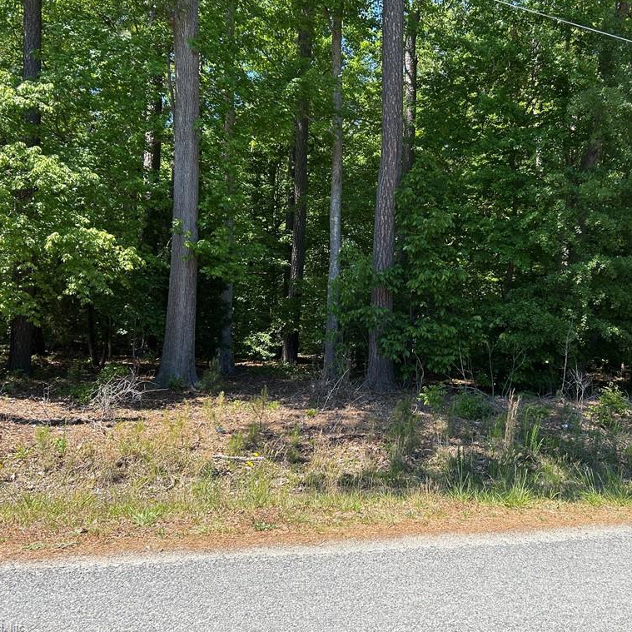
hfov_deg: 51.9
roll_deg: -3.1
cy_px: 315
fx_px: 640
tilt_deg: +1.5
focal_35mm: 31
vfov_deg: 52.5
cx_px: 402
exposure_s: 1/2123
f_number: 1.5
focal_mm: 5.7
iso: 50
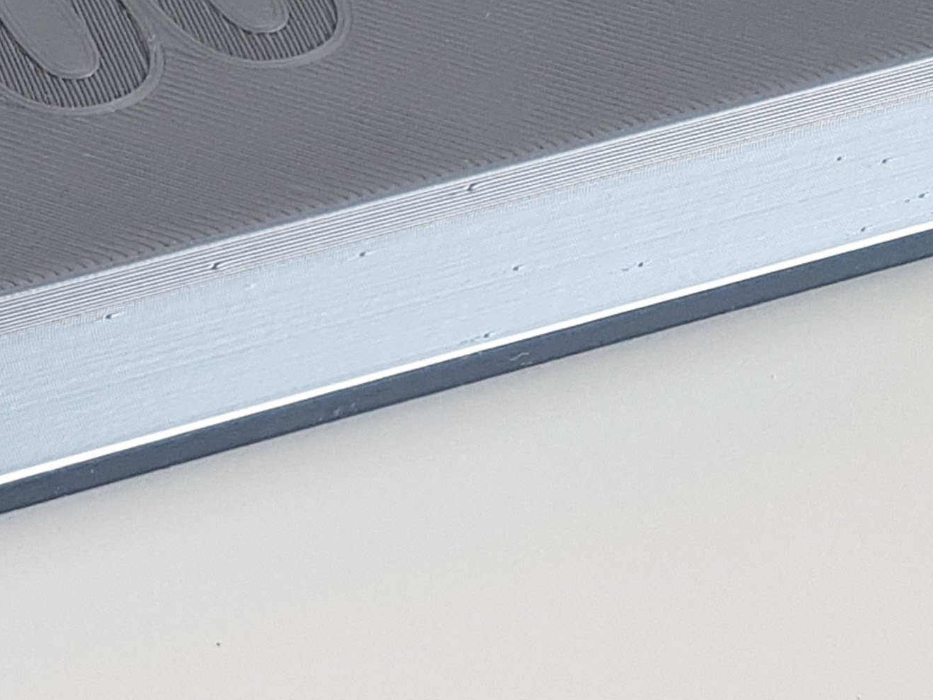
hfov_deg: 22.7
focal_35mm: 79
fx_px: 2129
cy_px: 241
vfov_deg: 18.6
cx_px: -189
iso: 100
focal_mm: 4.2
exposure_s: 1/100
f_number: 1.7
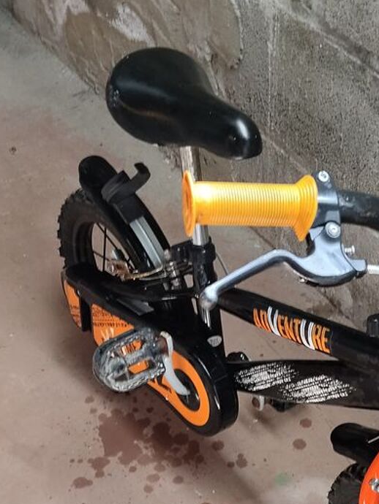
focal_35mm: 56
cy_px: 451
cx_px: 278
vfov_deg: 32.7
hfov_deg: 25.8
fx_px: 817
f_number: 1.8
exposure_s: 1/33.3
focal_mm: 4.22
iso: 125
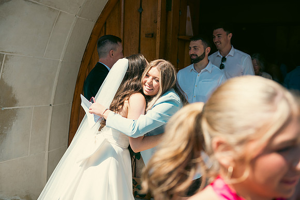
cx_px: 150
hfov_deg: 46.4
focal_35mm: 42
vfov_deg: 31.9
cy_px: 100
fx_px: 350
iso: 100
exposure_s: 1/800
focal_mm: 42
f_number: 3.5
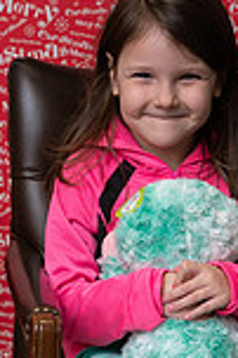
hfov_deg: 8.1
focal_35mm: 169
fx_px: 1680
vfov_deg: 12.0
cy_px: 353
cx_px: 172
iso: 400
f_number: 5
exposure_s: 1/80
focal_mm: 57
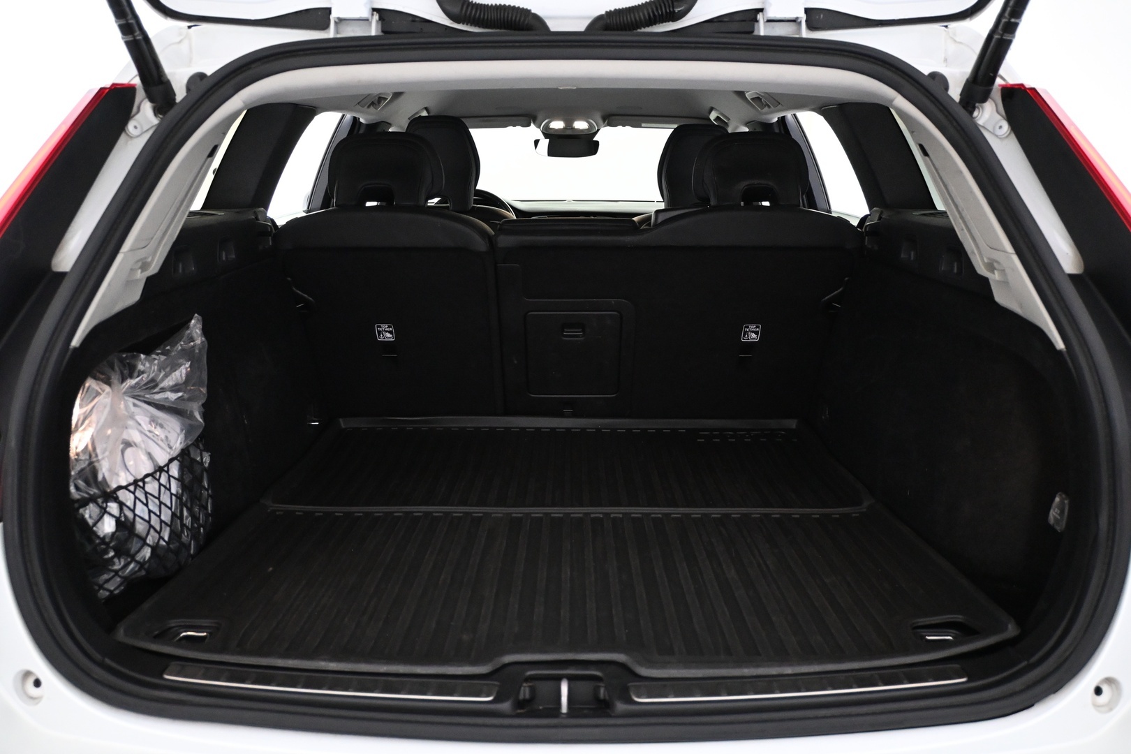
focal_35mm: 29
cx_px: 566
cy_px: 377
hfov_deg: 63.2
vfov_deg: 44.6
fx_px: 919
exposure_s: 1/80
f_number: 3.8
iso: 3200
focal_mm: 19.5
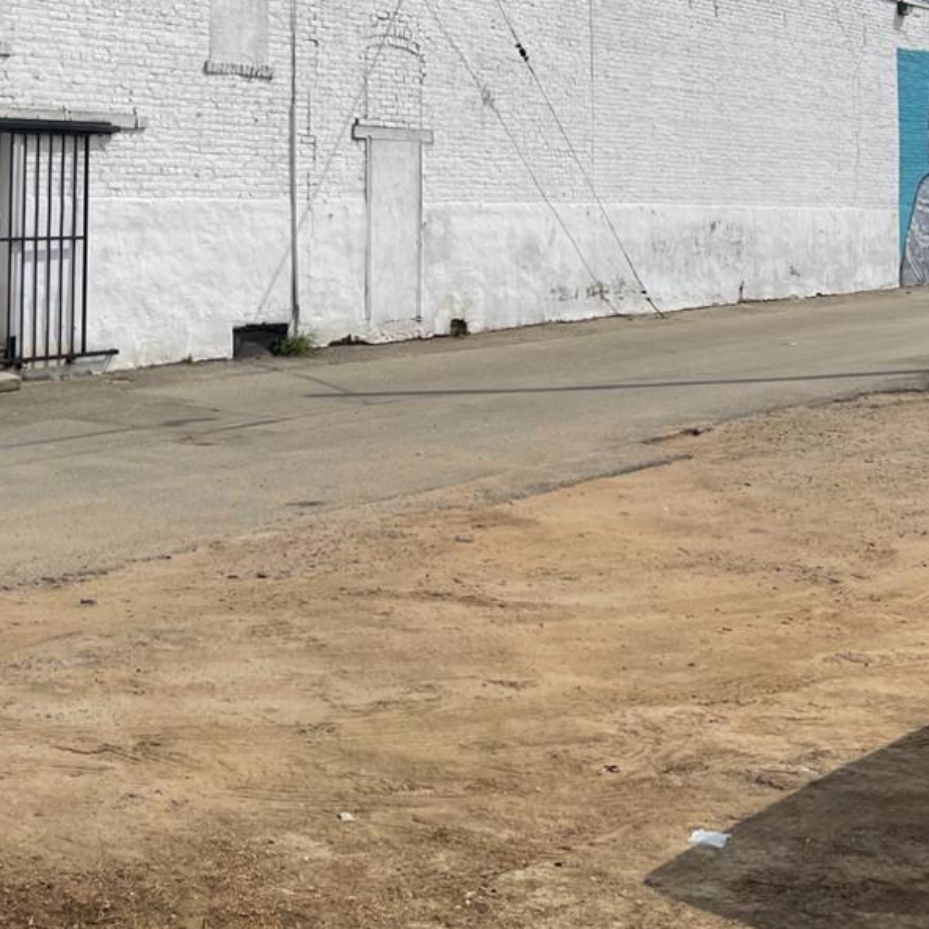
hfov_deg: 30.1
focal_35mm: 56
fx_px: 1700
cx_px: 252
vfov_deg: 28.7
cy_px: 5
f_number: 1.6
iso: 32
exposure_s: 1/7937
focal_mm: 5.1
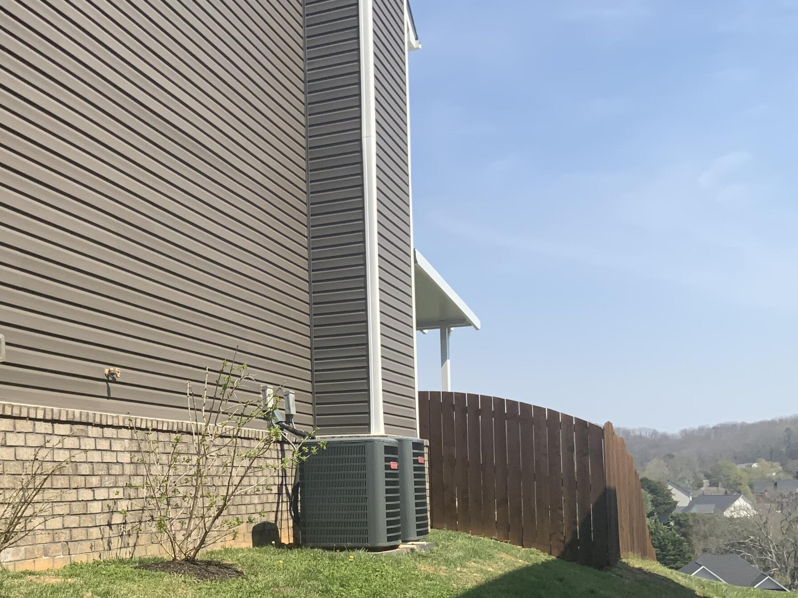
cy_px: 440
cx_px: 169
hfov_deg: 37.6
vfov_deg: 29.3
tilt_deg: +4.2
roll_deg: +1.5
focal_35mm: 49
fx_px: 1130
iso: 16
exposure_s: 1/1534
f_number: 1.8
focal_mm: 3
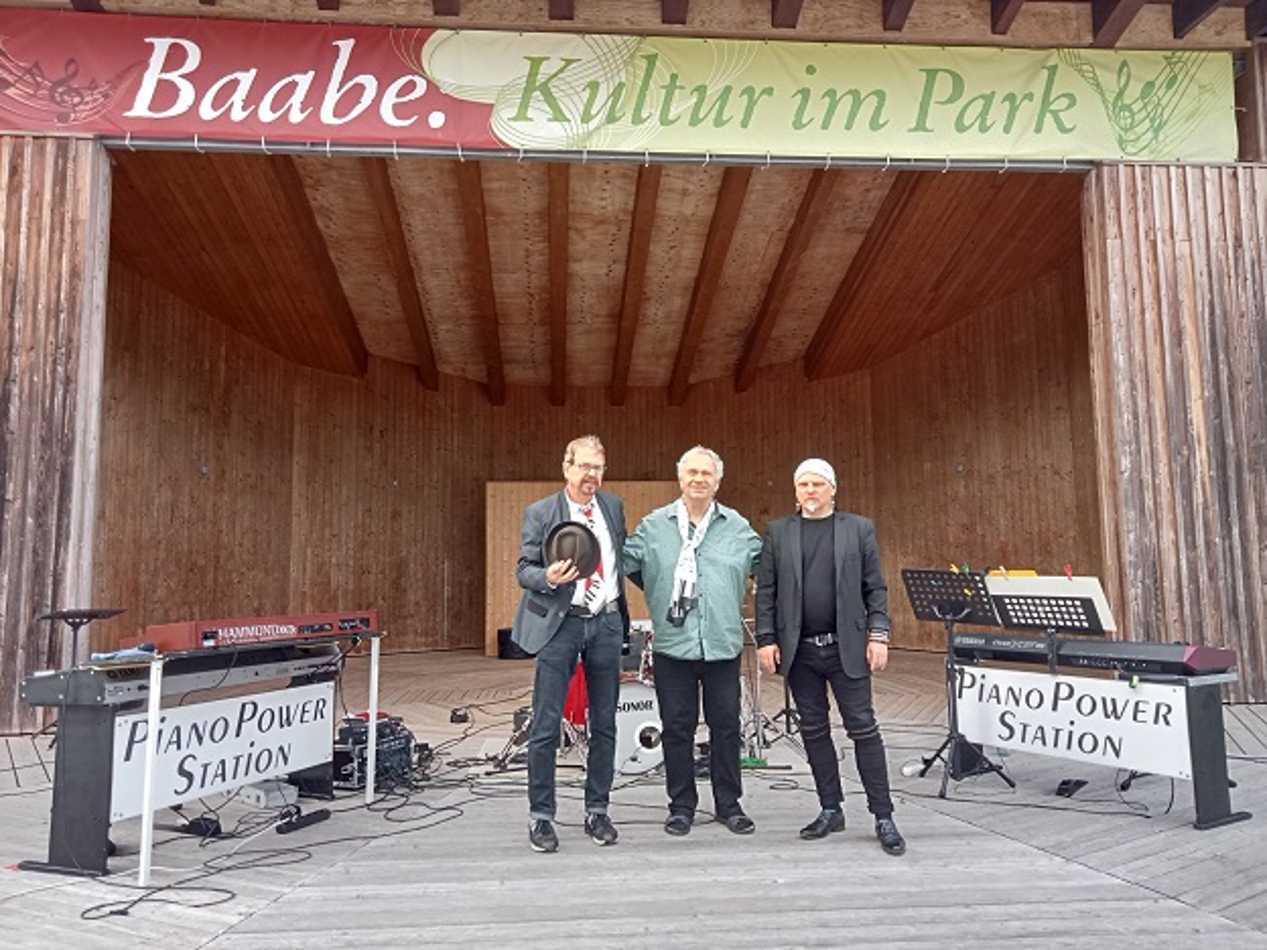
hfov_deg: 63.4
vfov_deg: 49.7
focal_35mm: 28
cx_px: 634
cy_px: 475
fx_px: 1025
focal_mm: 3.46
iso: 120
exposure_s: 1/100
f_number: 2.2
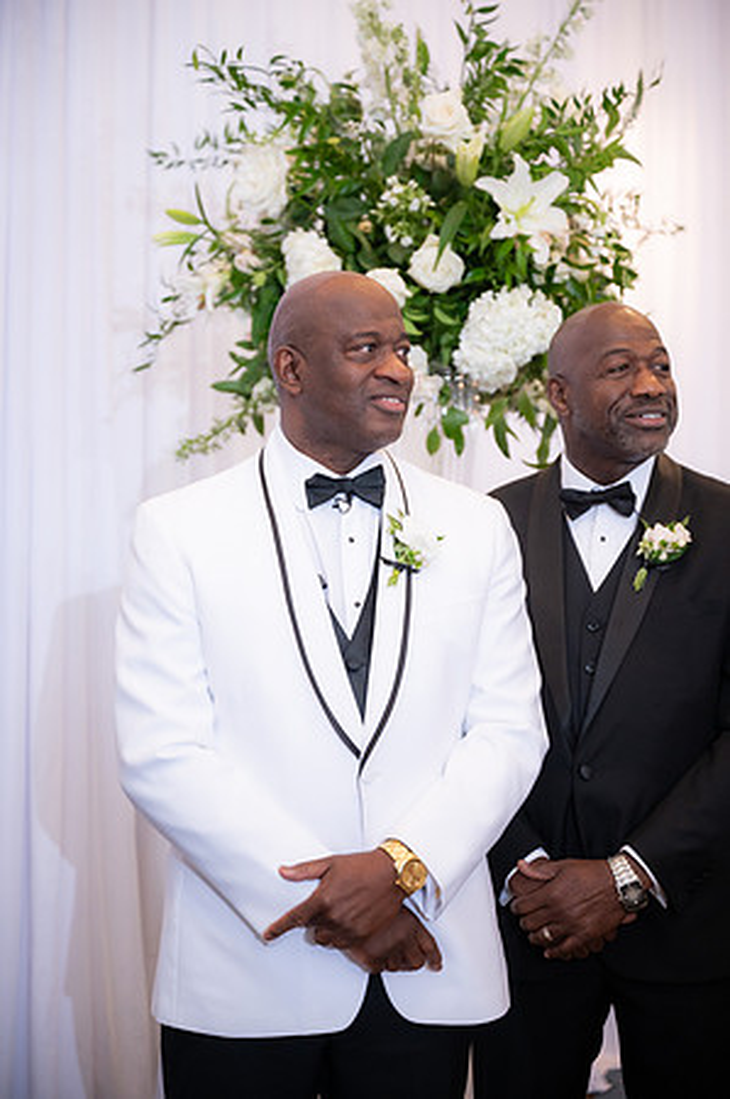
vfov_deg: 28.9
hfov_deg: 19.4
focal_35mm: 70
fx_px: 2134
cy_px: 550
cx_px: 365
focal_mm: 70
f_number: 2.8
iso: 2000
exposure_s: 1/200
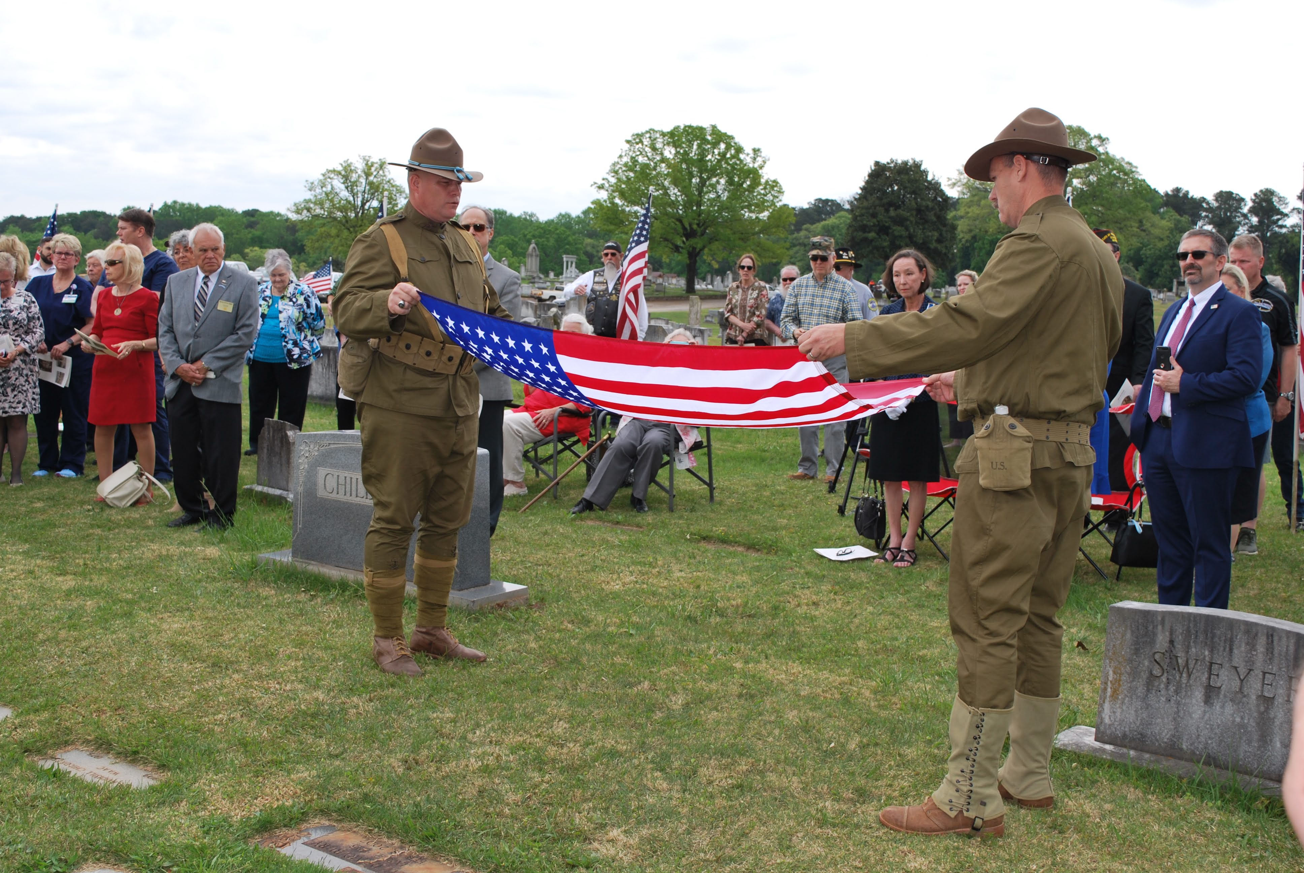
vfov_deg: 33.1
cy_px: 436
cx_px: 652
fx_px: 1469
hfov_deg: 47.9
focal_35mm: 40
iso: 100
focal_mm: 27
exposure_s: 1/200
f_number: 7.1
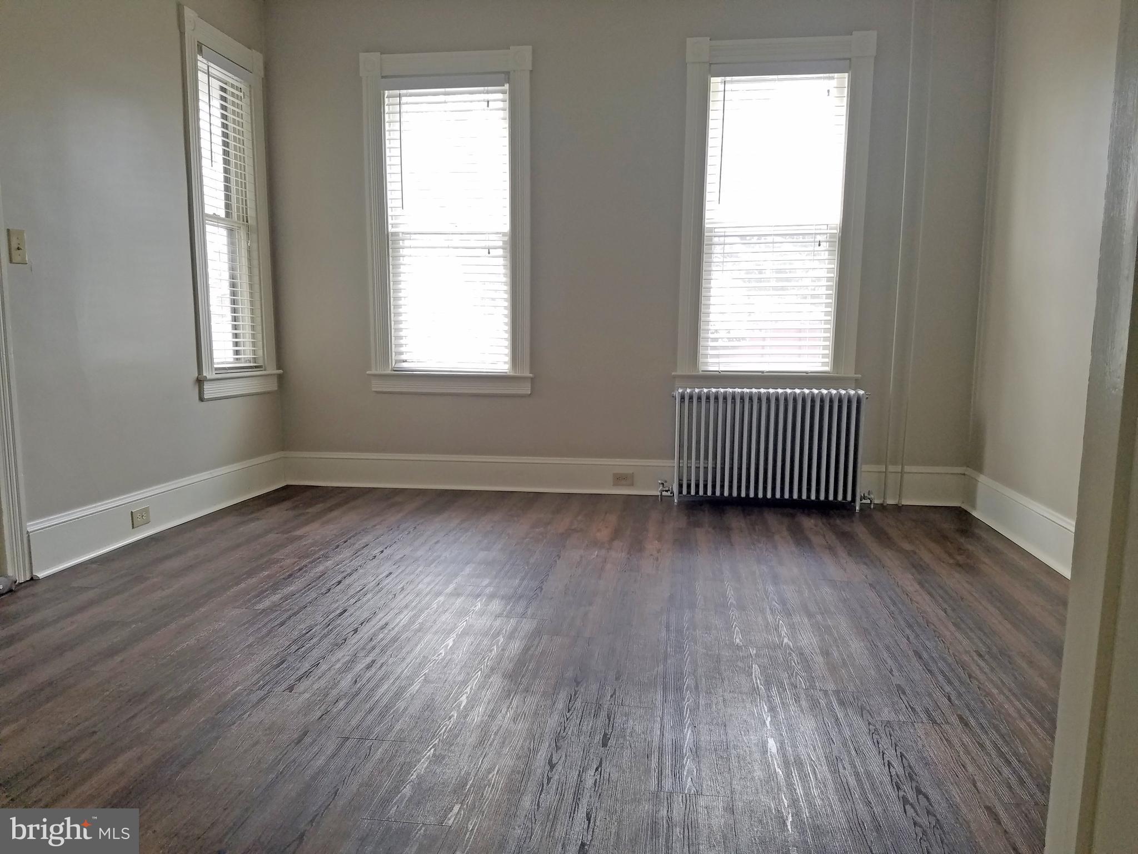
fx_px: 855
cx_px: 569
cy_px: 427
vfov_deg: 53.1
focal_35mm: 26
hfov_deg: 67.3
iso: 80
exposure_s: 1/120
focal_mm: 4.2
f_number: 1.7
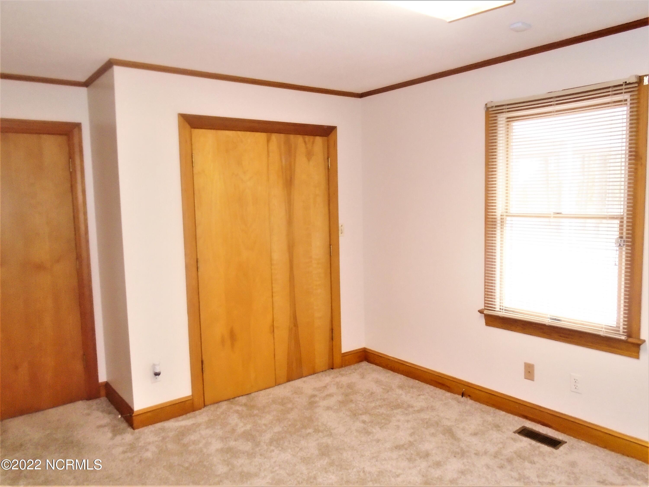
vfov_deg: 53.1
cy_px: 244
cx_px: 324
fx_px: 487
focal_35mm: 26
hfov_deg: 67.3
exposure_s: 1/60
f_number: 3.2
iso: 400
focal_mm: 4.6
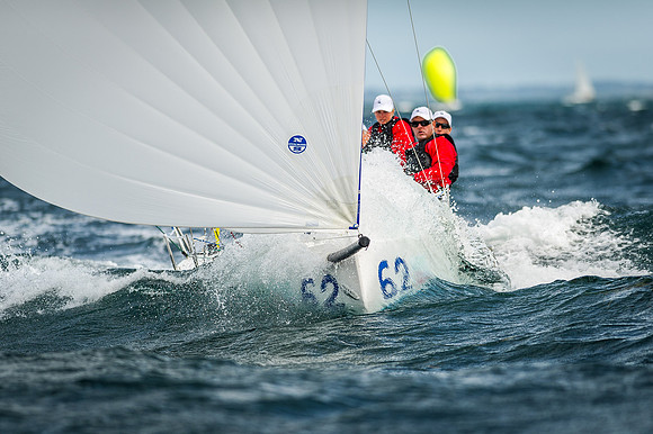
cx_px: 366
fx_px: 6376
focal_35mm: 352
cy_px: 254
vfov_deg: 3.9
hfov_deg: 5.9
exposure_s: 1/3200
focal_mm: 300
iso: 250
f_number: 4
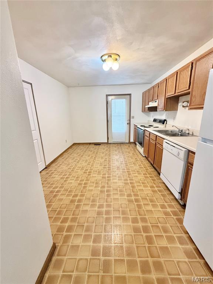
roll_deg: +1.8
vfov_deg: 102.1
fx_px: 115
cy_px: 142
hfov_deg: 85.7
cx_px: 106
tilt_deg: -13.7
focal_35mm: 14
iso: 500
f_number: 2.2
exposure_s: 1/60
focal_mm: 2.22
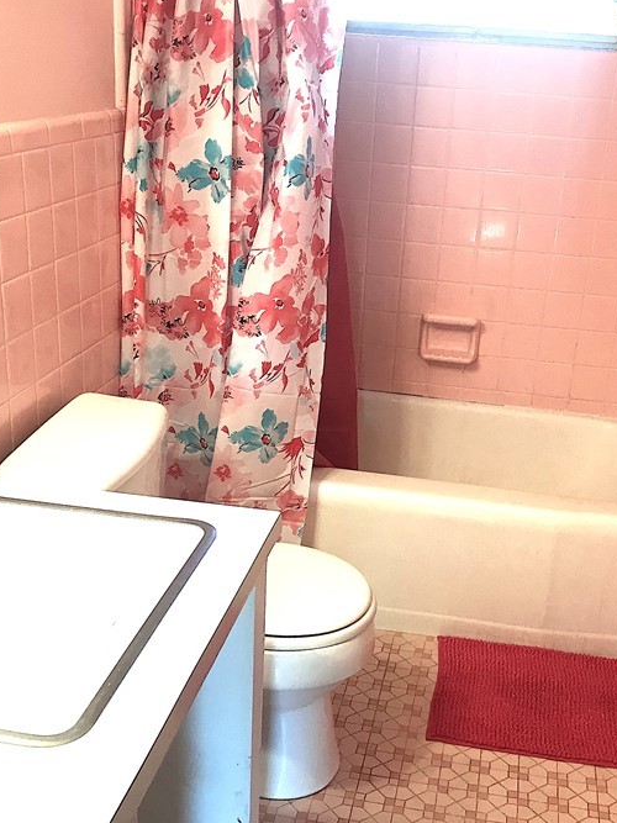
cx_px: 357
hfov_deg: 33.5
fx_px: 1022
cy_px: 448
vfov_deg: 43.8
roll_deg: -3.2
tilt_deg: -21.7
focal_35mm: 43
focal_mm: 3.99
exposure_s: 1/20
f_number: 1.8
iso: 40
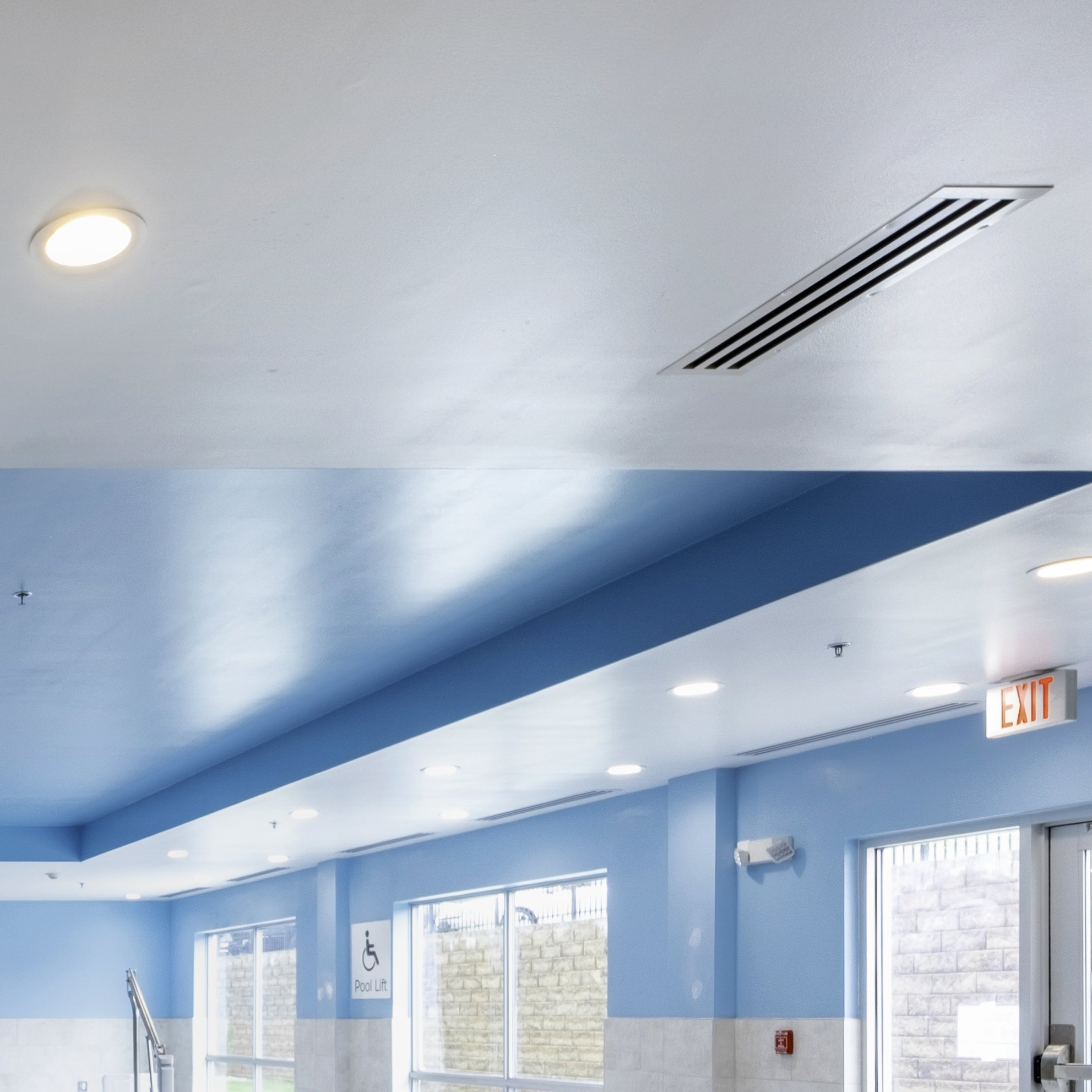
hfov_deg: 34.2
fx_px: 1285
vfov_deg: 41.1
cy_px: 1051
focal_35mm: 36
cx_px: -296
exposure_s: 1/5
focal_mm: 9.4
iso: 200
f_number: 11
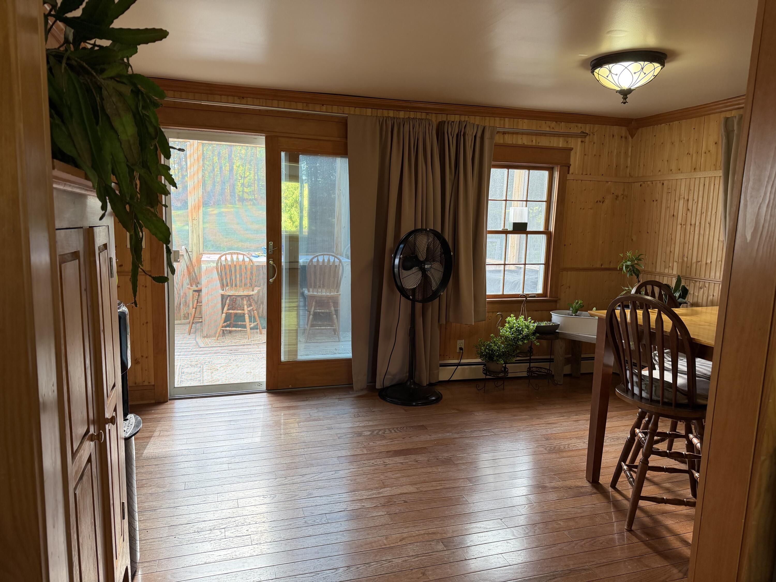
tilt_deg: -7.1
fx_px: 538
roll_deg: -1.2
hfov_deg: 71.6
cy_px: 291
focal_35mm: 24
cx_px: 388
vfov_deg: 56.8
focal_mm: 6.76
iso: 200
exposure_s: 1/120
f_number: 1.78
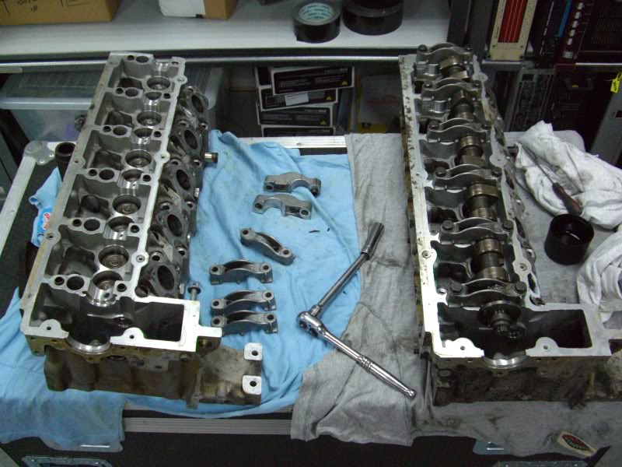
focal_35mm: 38
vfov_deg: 37.7
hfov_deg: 49.0
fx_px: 683
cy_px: 234
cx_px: 311
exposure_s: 1/100
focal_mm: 7.9
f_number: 2.8
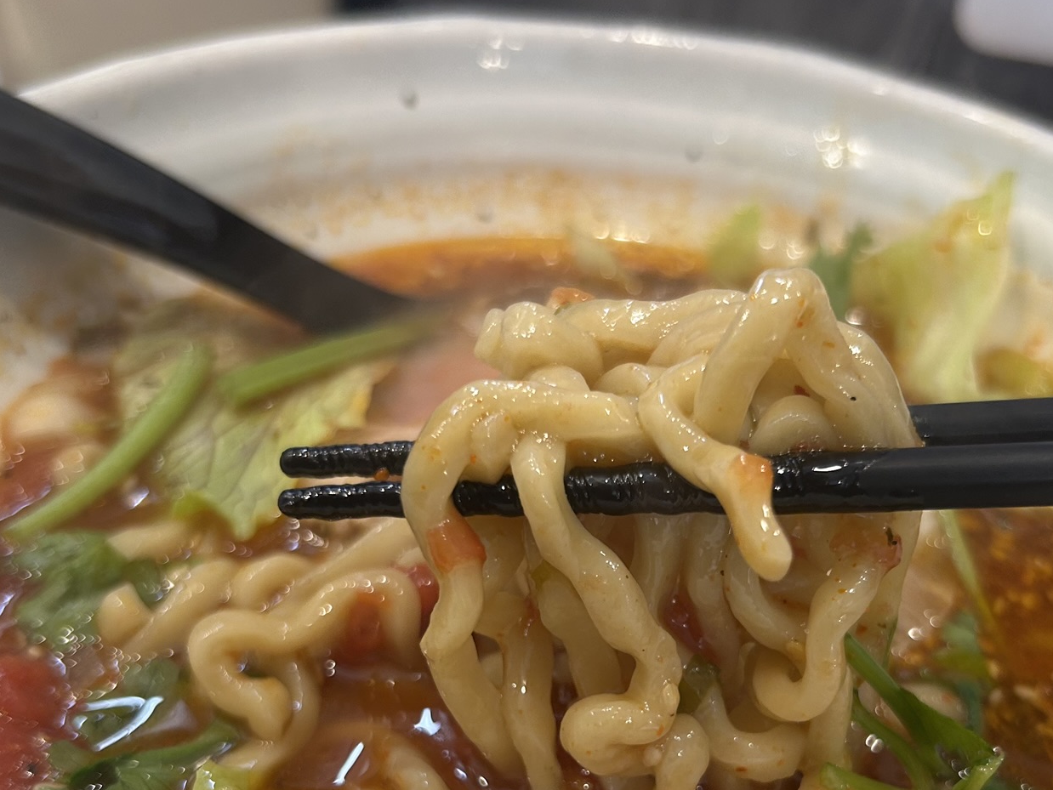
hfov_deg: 44.7
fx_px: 1278
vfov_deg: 33.5
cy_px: 613
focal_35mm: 42
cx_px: 605
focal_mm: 5.7
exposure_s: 1/100
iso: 125
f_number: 1.5
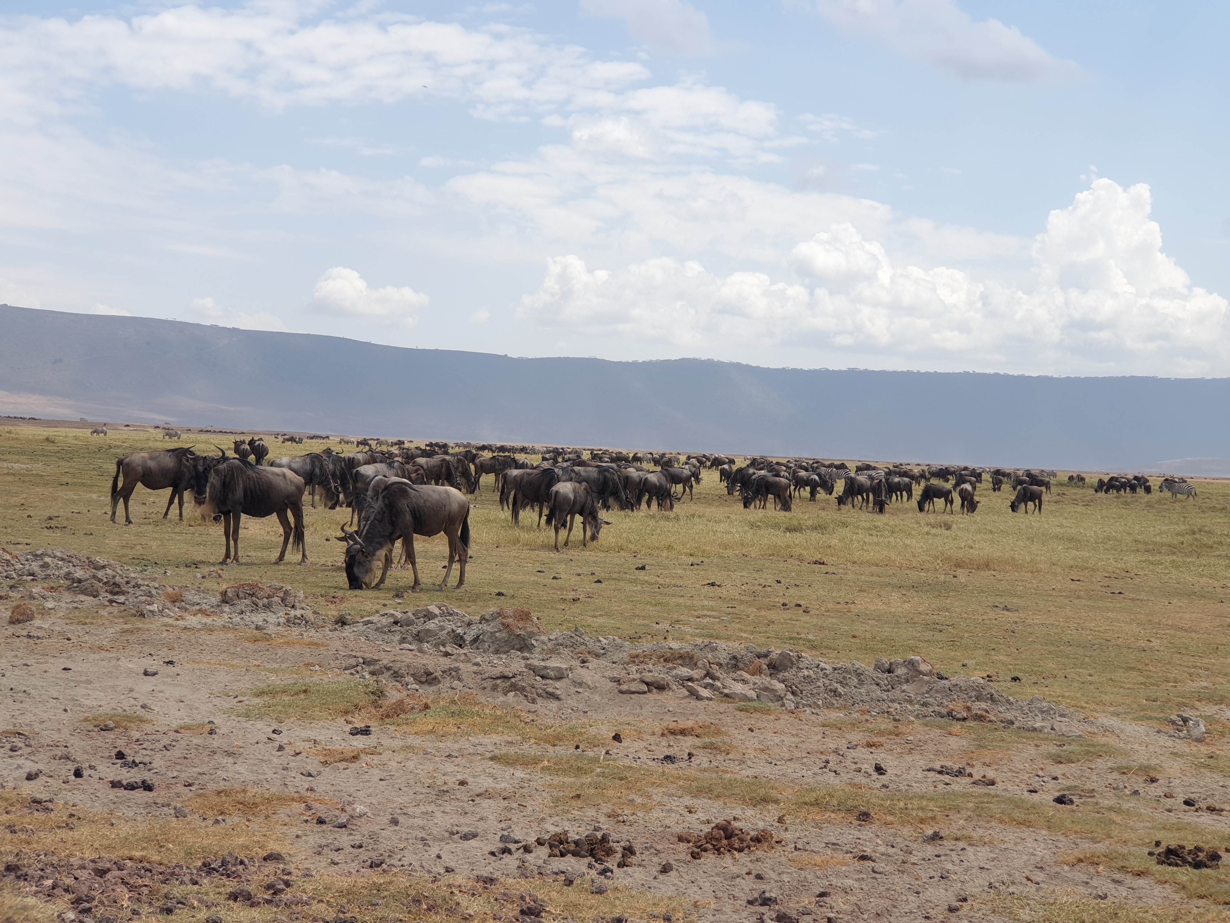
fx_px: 1848
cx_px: 615
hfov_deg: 36.8
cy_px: 462
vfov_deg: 28.0
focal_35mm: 52
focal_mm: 6
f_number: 2.4
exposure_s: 1/744
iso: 100
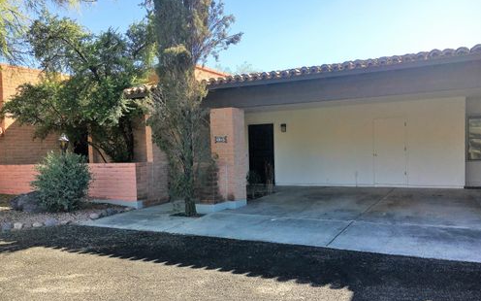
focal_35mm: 31
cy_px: 176
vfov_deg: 40.5
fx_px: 406
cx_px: 241
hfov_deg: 61.2
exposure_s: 1/601
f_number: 2.2
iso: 25
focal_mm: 4.15
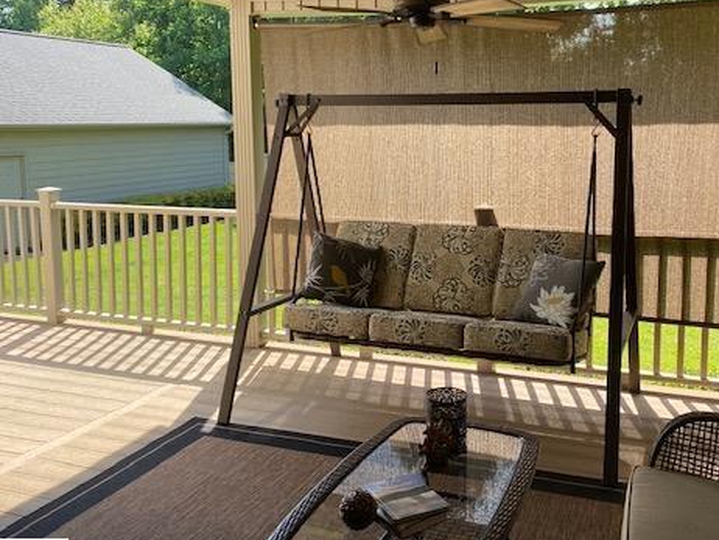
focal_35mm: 36
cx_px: 423
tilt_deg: -5.9
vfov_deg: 39.5
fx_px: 748
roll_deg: -0.8
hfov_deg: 51.1
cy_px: 212
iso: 32
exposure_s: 1/377
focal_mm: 4.25
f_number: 1.8
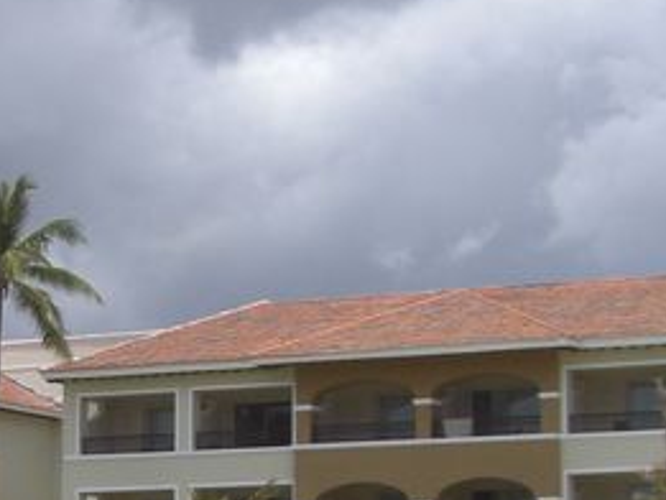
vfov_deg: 9.9
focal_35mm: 149
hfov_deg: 13.1
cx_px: 33
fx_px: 2868
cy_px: 452
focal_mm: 6.2
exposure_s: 1/250
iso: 64
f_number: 8
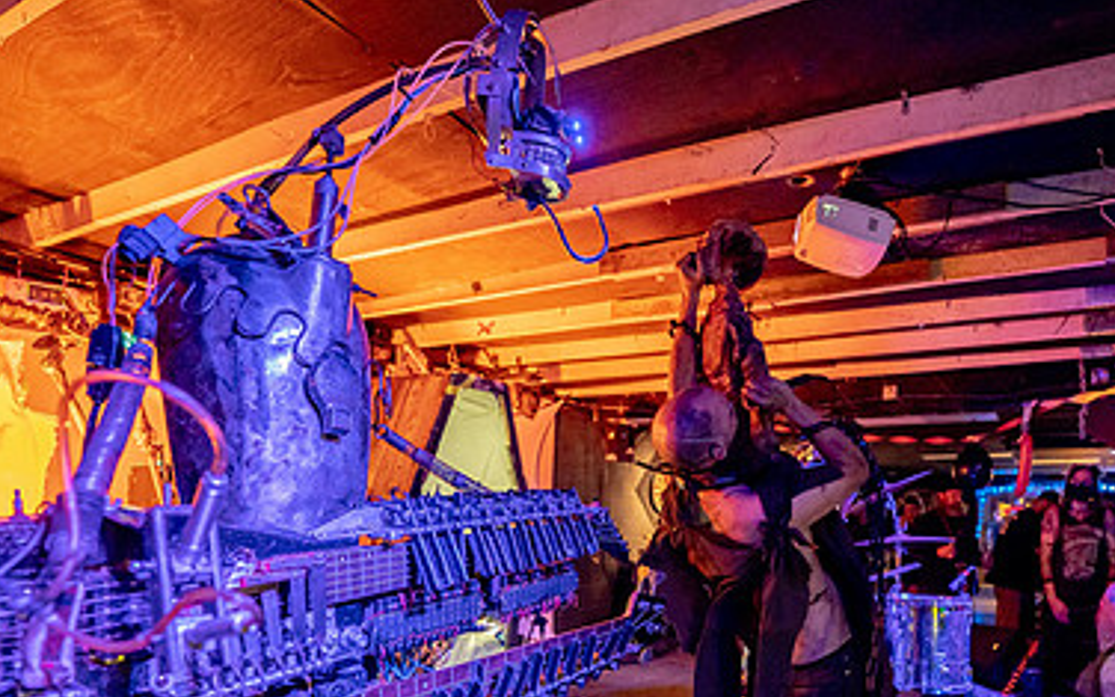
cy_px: 491
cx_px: 706
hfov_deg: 78.0
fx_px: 669
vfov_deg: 53.4
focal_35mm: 22
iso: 3200
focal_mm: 14
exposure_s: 1/160
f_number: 2.8
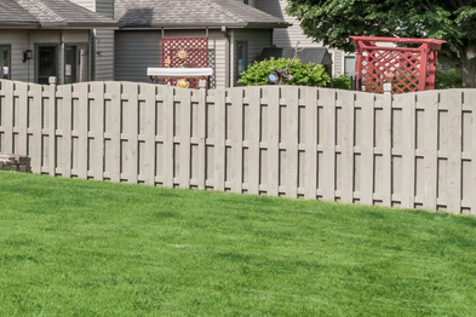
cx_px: -377
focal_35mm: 70
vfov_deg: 19.2
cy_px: 39
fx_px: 925
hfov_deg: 20.5
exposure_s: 1/250
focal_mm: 17
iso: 200
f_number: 11
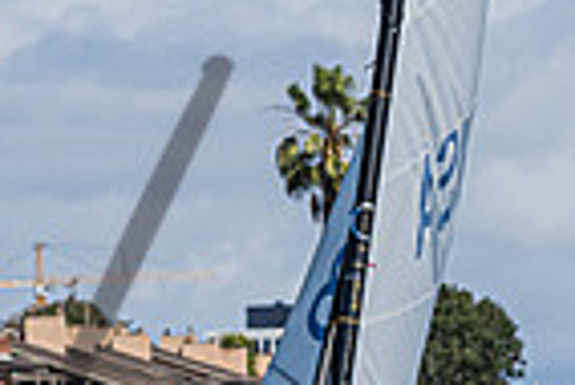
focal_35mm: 546
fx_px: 8730
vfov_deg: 2.5
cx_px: -100
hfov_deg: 3.8
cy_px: 680
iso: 320
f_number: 13
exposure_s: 1/640
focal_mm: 100
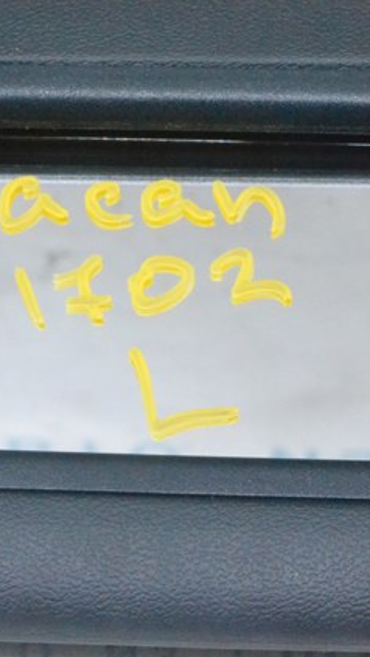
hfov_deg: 9.3
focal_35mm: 131
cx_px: 250
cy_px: 328
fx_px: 2281
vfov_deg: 16.4
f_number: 10
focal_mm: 55
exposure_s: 1/160
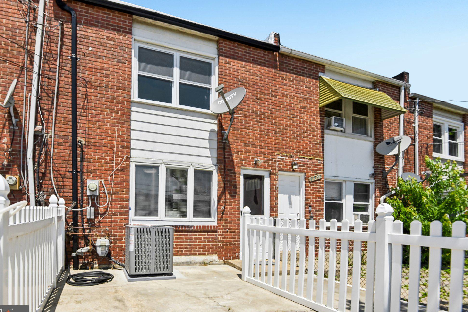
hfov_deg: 93.2
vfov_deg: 70.4
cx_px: 224
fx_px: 221
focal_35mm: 17
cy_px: 157
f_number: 8
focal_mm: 16
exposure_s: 1/2000
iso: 400
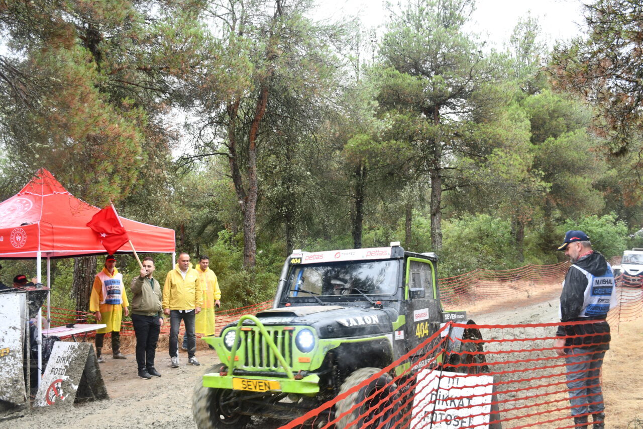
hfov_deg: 53.1
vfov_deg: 36.9
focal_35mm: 36
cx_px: 322
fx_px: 643
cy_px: 214
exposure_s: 1/160
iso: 250
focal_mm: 24
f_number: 6.3
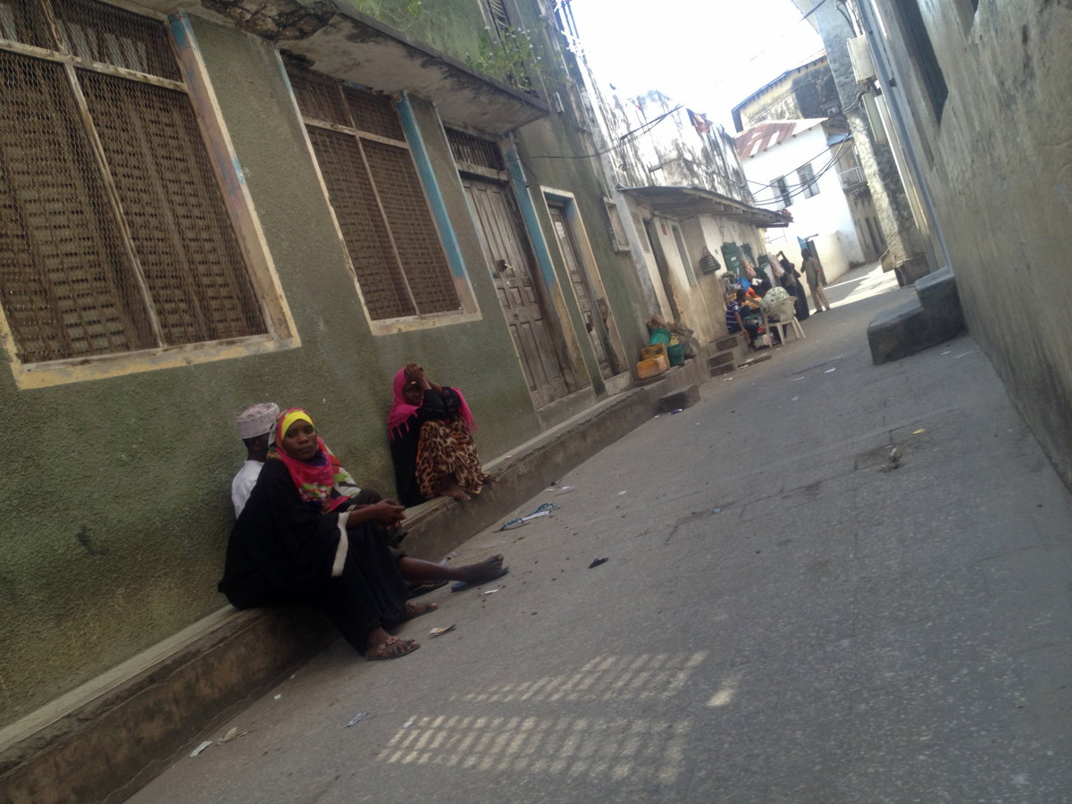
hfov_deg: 52.6
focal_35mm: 35
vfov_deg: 40.7
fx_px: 1084
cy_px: 402
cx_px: 536
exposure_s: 1/438
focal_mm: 4.28
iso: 50
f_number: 2.4
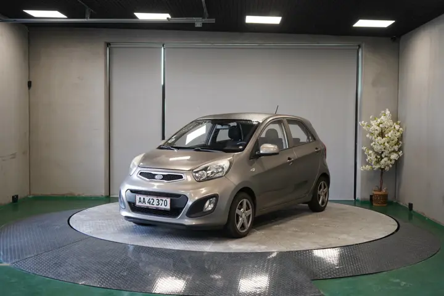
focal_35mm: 44
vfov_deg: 30.5
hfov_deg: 44.5
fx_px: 543
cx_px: 222
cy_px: 148
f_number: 4.5
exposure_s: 1/160
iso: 1600
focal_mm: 44
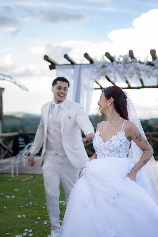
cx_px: 79
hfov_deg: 26.0
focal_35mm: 52
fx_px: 342
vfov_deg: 38.2
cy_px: 118
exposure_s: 1/3200
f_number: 1.4
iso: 500
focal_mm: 35
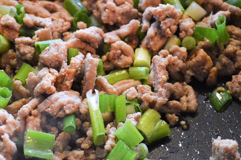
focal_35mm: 88
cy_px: 109
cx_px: 102
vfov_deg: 15.5
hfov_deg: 23.2
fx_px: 587
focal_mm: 35
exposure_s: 1/60
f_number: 5
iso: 3200
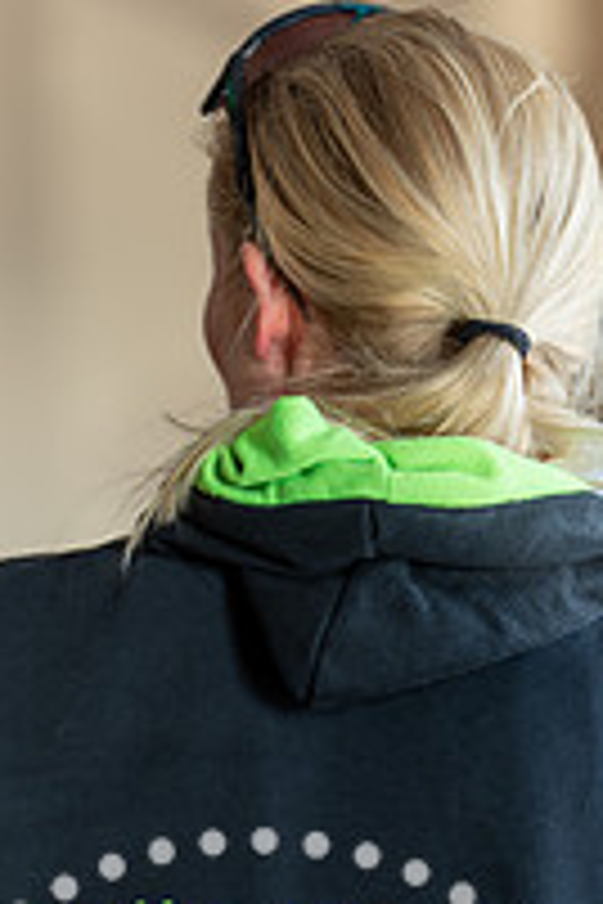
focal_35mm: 300
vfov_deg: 6.8
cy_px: 868
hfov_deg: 4.6
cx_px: 342
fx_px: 7537
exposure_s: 1/50
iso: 125
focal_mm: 134
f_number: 2.8
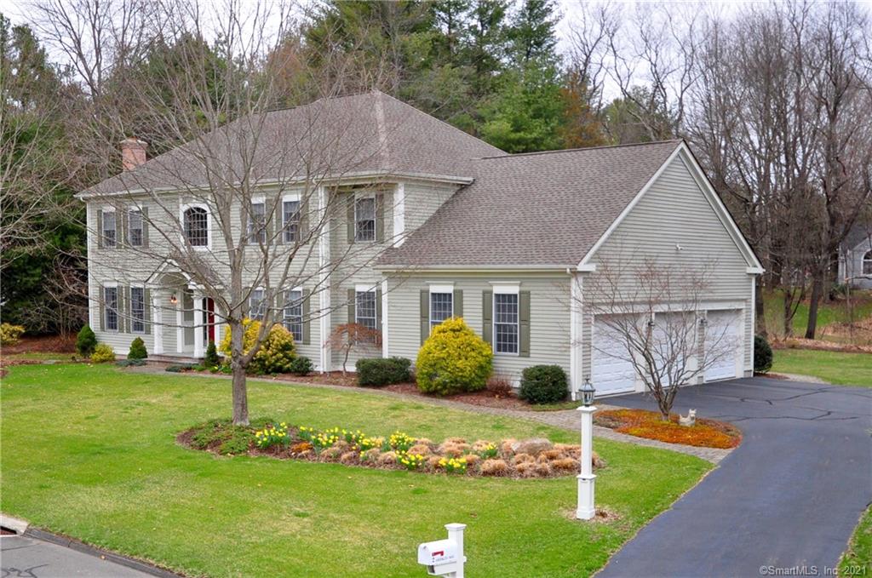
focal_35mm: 30
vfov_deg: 43.5
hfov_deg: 62.0
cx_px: 436
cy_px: 289
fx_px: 725
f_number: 7.1
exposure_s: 1/500
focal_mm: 20
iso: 640
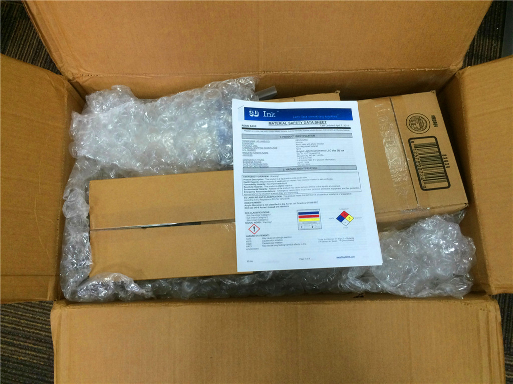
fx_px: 430
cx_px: 256
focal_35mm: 29
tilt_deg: -78.8
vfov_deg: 48.2
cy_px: 192
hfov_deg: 61.7
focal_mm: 4.15
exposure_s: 1/33
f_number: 2.2
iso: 125
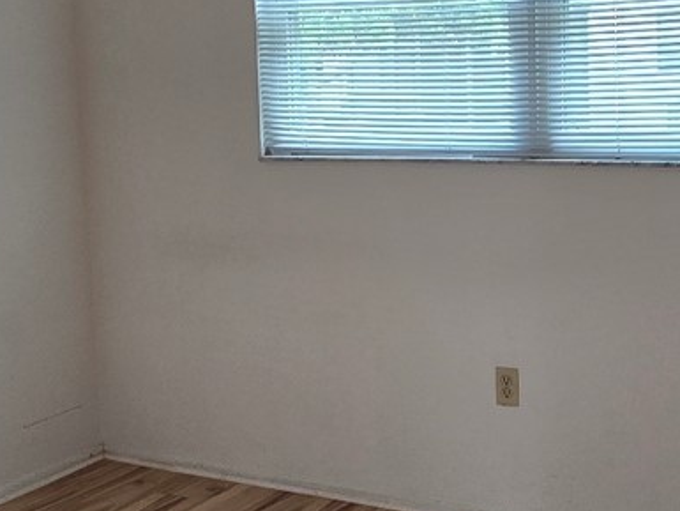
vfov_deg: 27.0
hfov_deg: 35.5
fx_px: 1061
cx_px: 373
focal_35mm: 54
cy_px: 203
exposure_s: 1/60
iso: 64
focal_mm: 2.2
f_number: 2.2
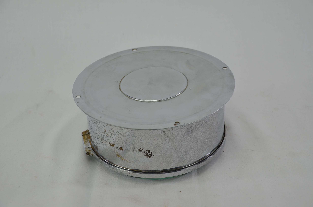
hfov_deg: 28.1
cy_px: 104
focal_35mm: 72
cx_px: 156
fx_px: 625
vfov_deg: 18.8
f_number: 5.6
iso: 250
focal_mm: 48
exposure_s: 1/125
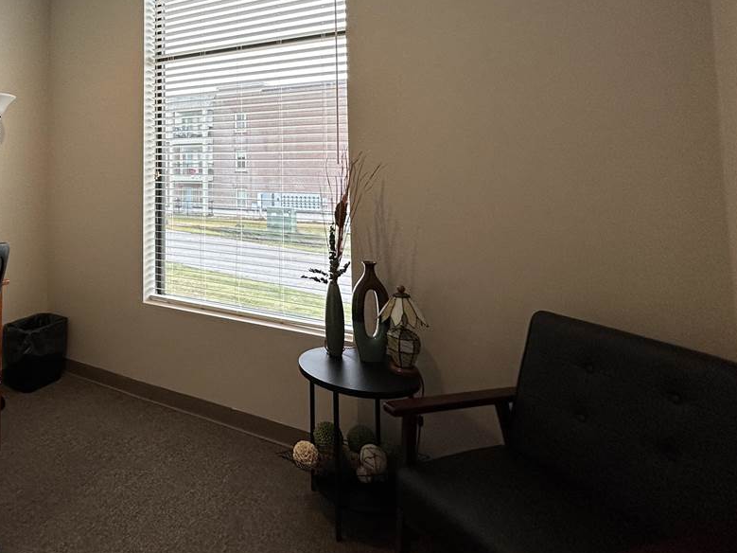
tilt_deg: +3.8
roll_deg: +0.0
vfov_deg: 56.1
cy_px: 142
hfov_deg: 67.8
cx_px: 161
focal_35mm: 23
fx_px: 490
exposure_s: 1/120
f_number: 2.2
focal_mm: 2.22
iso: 160
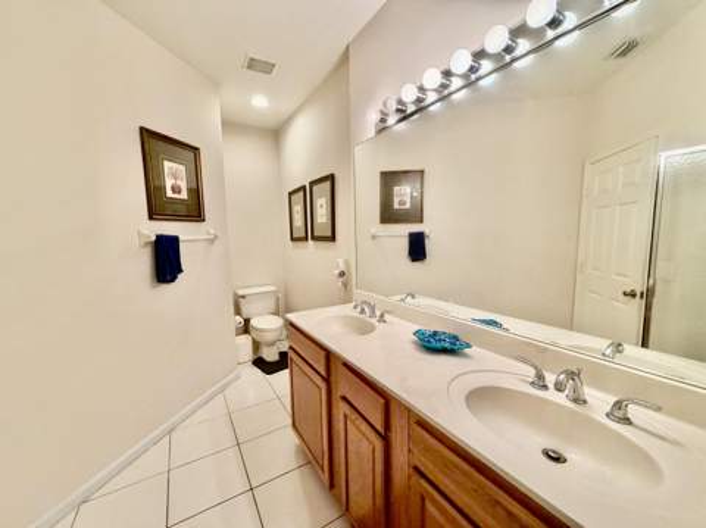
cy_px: 264
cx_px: 353
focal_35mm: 14
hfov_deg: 102.1
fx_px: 285
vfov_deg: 85.6
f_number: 2.2
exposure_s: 1/120
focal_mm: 2.22
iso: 250
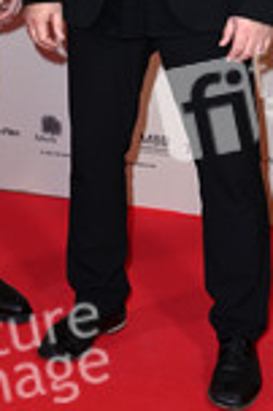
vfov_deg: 20.5
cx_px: 49
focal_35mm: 95
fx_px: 1083
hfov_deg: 14.3
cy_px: -38
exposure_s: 1/200
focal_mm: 36
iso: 800
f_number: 5.6
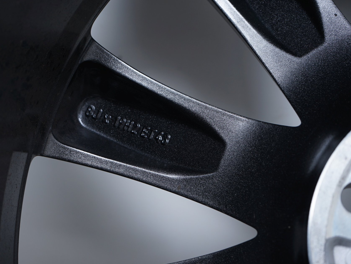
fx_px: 659
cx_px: 151
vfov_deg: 22.6
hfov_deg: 29.8
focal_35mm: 65
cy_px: 131
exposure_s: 1/100
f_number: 7.1
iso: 250
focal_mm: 59
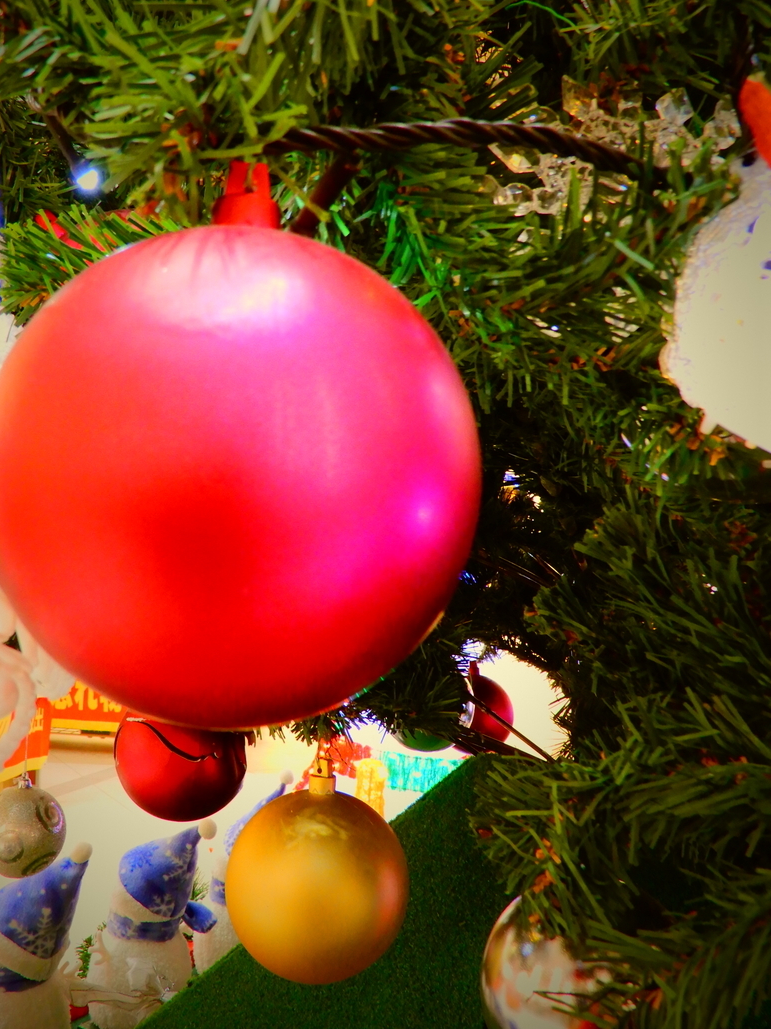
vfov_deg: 52.6
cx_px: 325
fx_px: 1040
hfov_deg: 40.6
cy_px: 487
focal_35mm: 35
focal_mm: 5.4
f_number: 3.5
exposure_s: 1/20
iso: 400
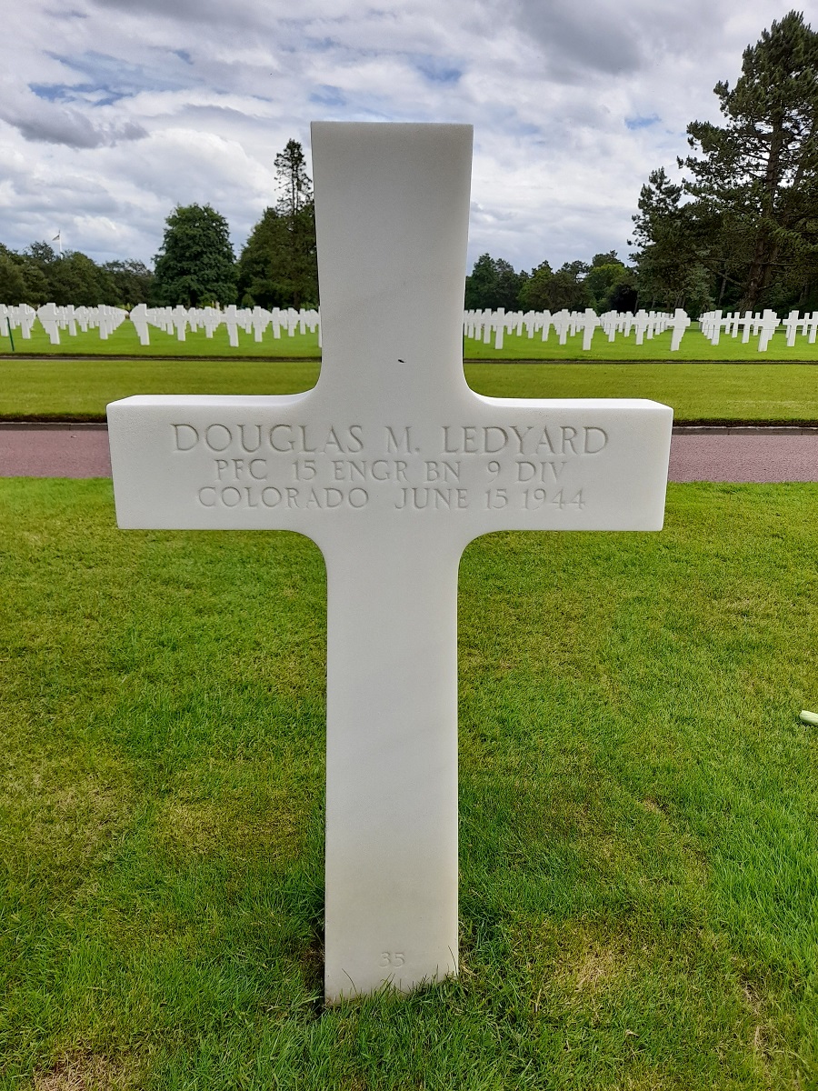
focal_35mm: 25
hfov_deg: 54.9
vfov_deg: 69.4
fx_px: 788
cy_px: 546
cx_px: 409
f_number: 2
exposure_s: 1/569
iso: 20
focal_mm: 4.6
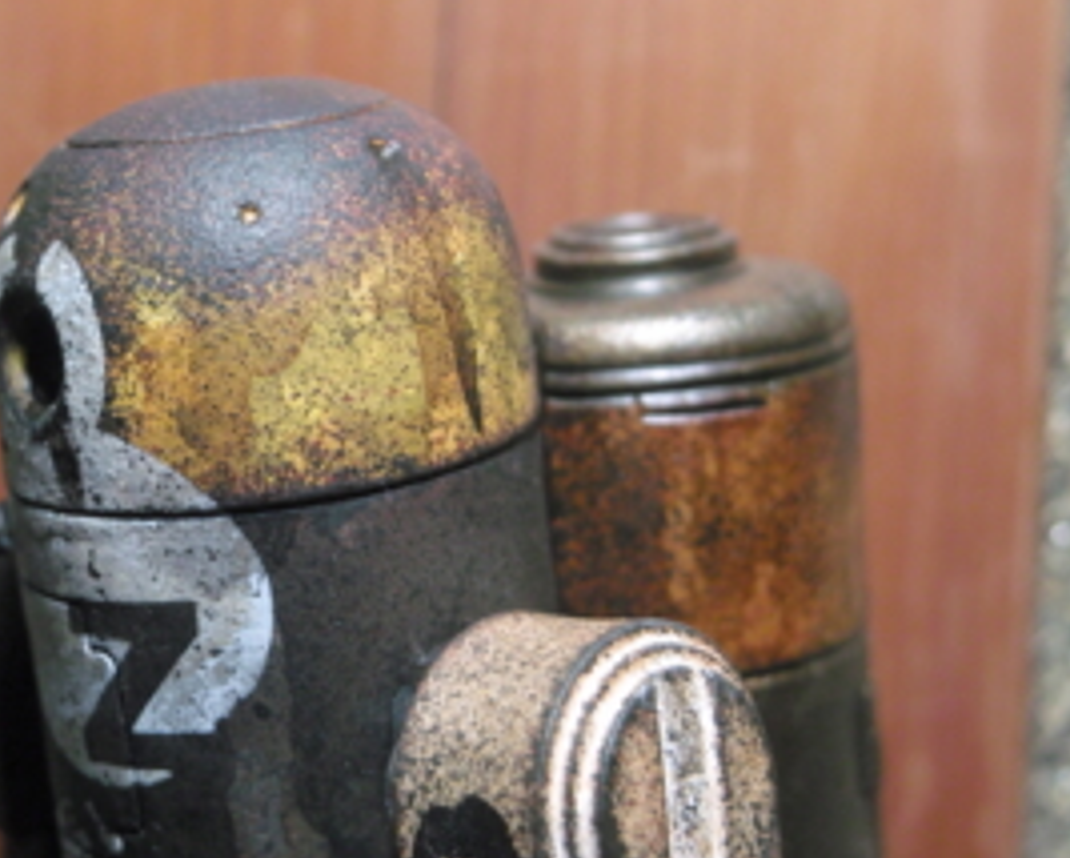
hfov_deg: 31.3
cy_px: 493
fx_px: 1870
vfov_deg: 25.8
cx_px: 248
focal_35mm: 59
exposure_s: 1/13
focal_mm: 16.6
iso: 200
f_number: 4
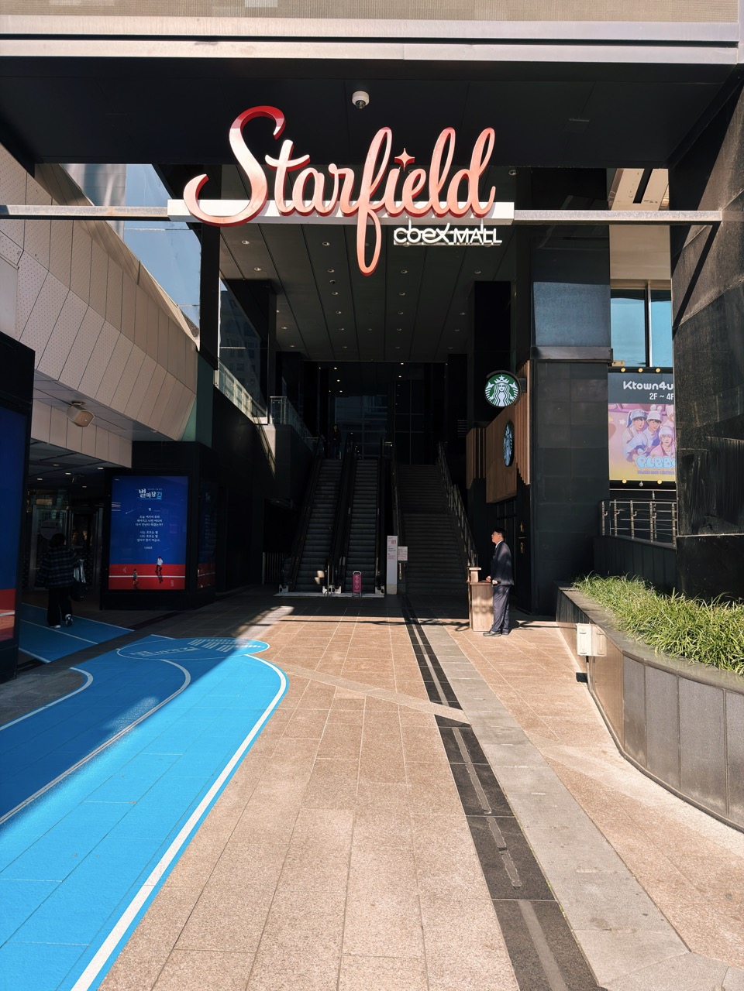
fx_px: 688
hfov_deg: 56.8
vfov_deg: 71.6
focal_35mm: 24
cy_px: 496
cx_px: 372
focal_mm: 6.76
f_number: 1.78
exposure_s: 1/2304
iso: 64
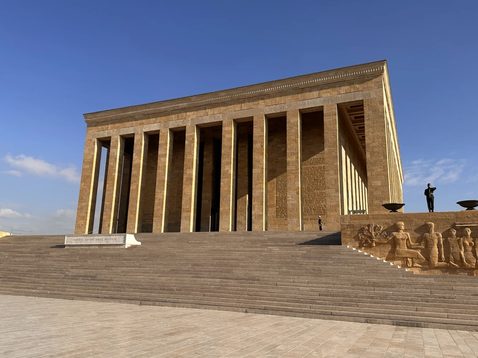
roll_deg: -2.4
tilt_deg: +13.1
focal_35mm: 29
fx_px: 400
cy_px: 175
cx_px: 217
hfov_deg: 61.5
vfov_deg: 48.2
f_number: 1.78
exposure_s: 1/4016
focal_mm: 6.86
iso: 80
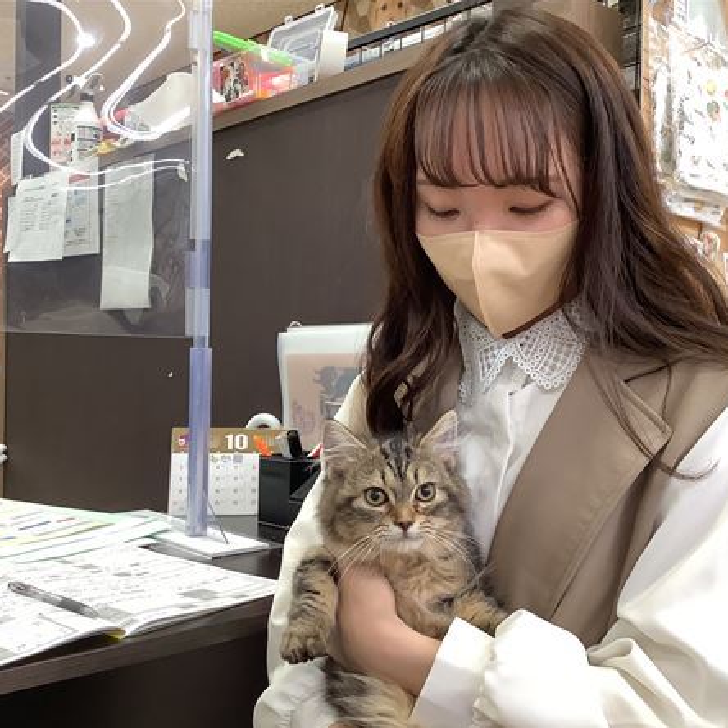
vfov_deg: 44.9
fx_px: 880
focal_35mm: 37
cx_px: 400
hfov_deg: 44.9
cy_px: 367
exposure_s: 1/60
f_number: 2.4
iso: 100
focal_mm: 3.3
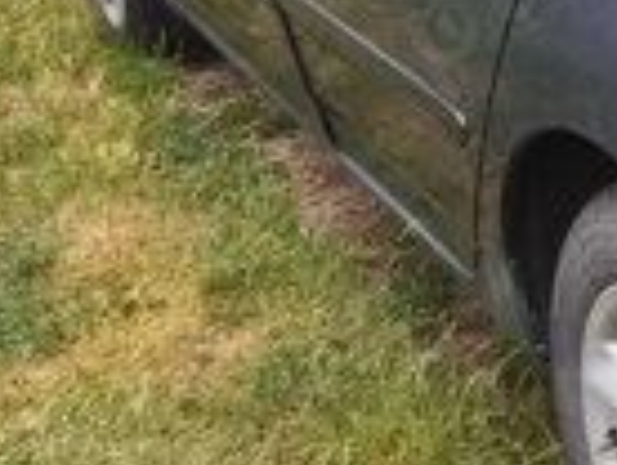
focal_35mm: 100
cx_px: 997
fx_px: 1786
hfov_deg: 17.2
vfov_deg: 14.4
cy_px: -94
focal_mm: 5.35
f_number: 1.7
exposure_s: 1/100
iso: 250
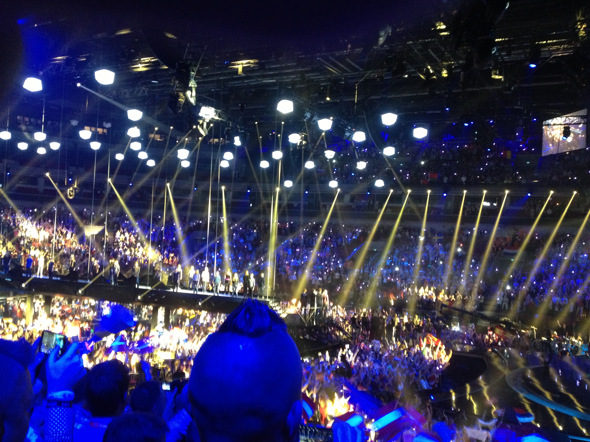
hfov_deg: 52.6
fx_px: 597
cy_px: 221
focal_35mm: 35
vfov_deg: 40.7
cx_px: 295
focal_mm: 4.28
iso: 400
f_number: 2.4
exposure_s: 1/15
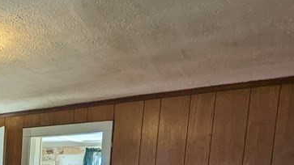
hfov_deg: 34.5
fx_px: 382
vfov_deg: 21.4
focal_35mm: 49
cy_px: 230
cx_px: -50
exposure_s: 1/39.6
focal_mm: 2.35
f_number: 2.2
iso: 100
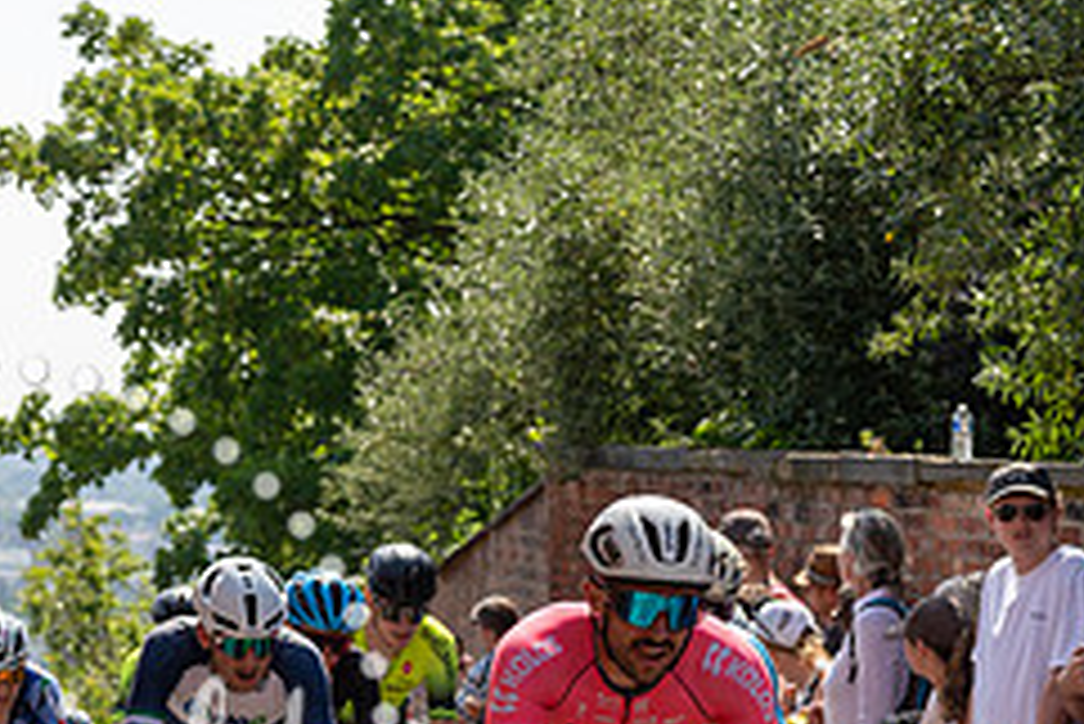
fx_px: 4429
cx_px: 679
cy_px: 546
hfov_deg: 13.9
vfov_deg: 9.3
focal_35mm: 147
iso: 160
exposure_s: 1/1600
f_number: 4
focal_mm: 61
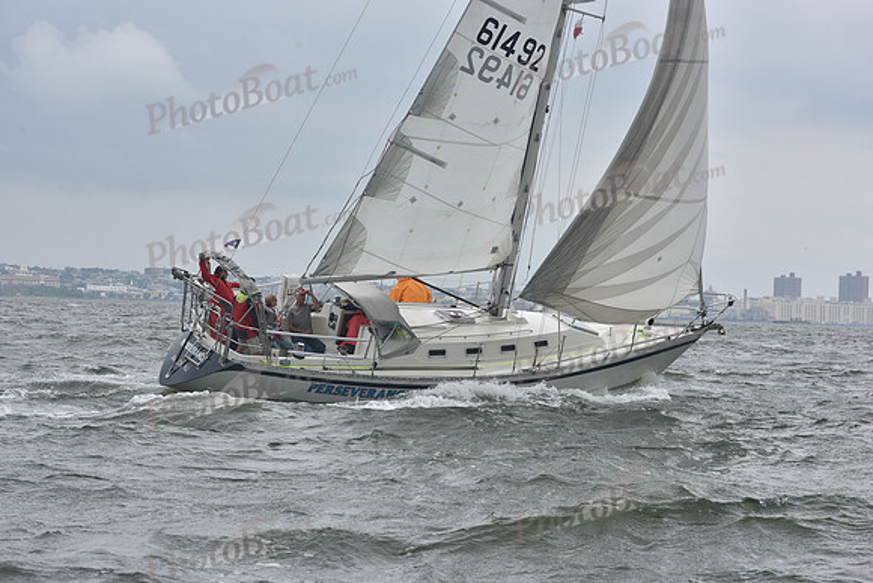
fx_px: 2377
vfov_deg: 14.0
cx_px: 436
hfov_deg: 20.8
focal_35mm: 98
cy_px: 292
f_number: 10
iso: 250
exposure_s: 1/640
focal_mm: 98
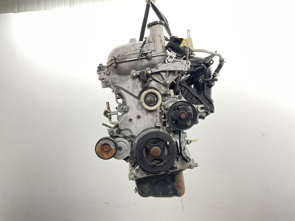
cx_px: 148
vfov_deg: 48.2
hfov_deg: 61.7
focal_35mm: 29
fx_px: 247
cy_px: 110
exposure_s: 1/50
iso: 125
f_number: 1.8
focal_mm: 3
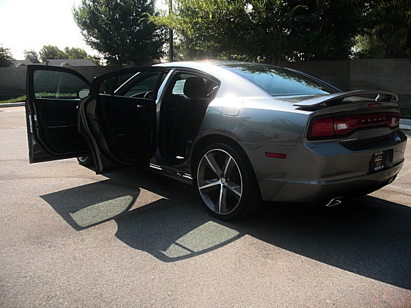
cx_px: 210
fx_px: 439
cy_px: 157
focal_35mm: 37
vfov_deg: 38.7
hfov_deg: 50.1
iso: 50
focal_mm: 6.3
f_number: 2.8
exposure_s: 1/640
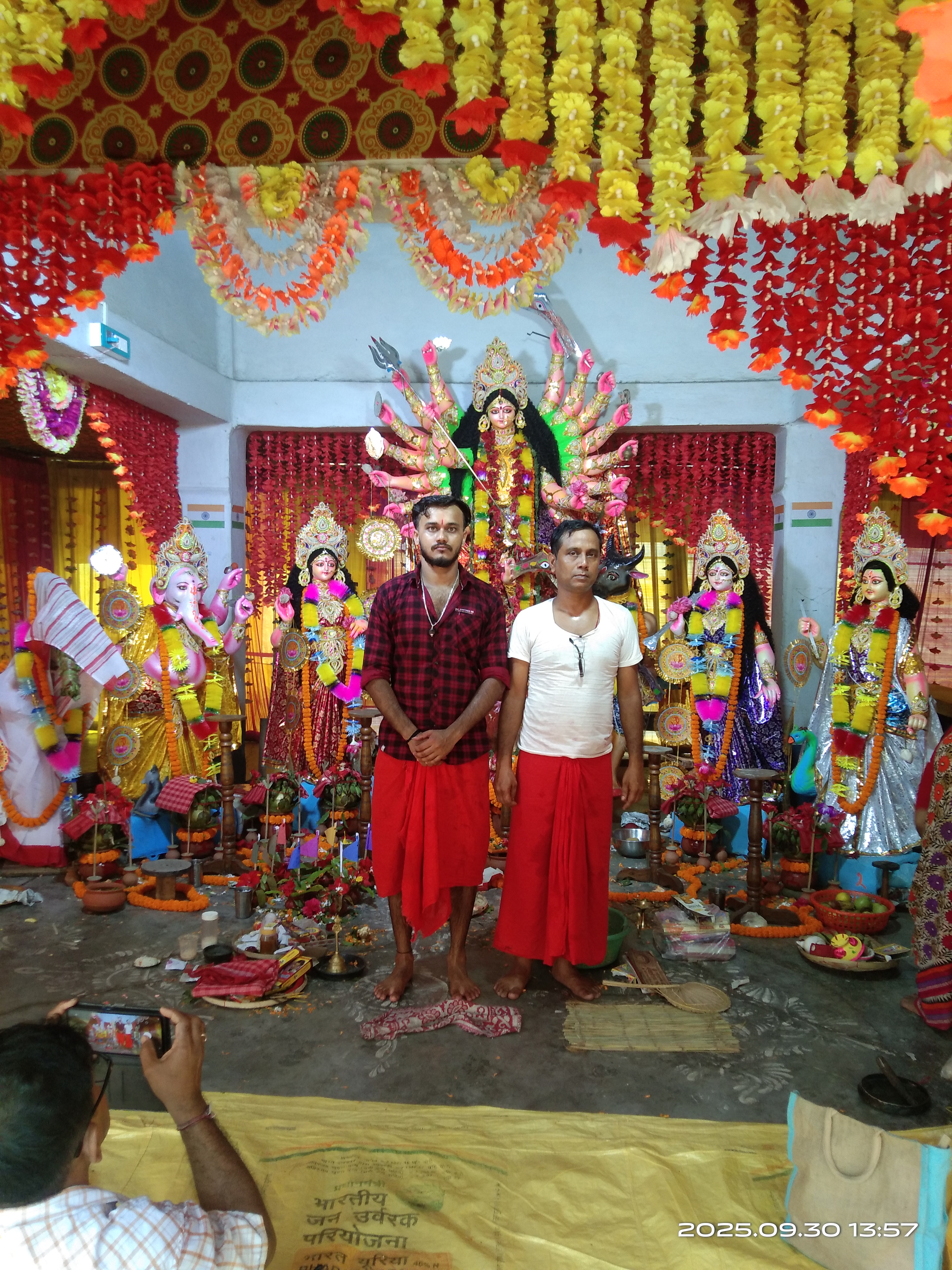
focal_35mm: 30
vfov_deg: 60.0
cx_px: 476
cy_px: 635
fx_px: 1100
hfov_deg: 46.8
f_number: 2.2
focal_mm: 3.65
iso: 236
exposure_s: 1/33
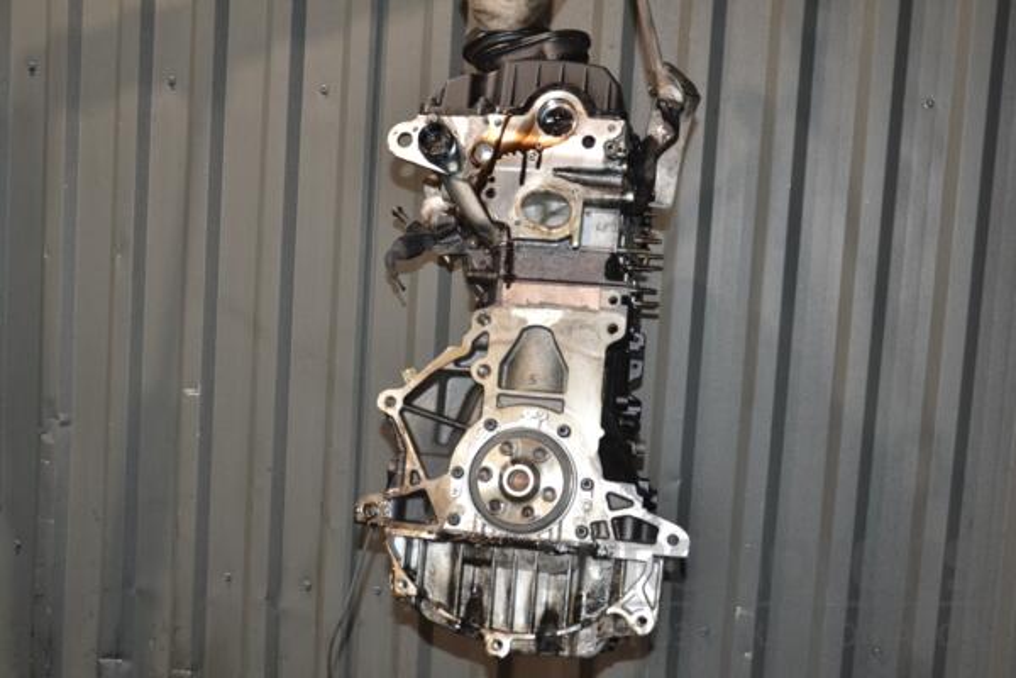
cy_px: 339
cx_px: 508
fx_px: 1185
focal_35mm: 42
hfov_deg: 46.4
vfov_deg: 31.9
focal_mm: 28
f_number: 5
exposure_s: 1/60
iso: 800
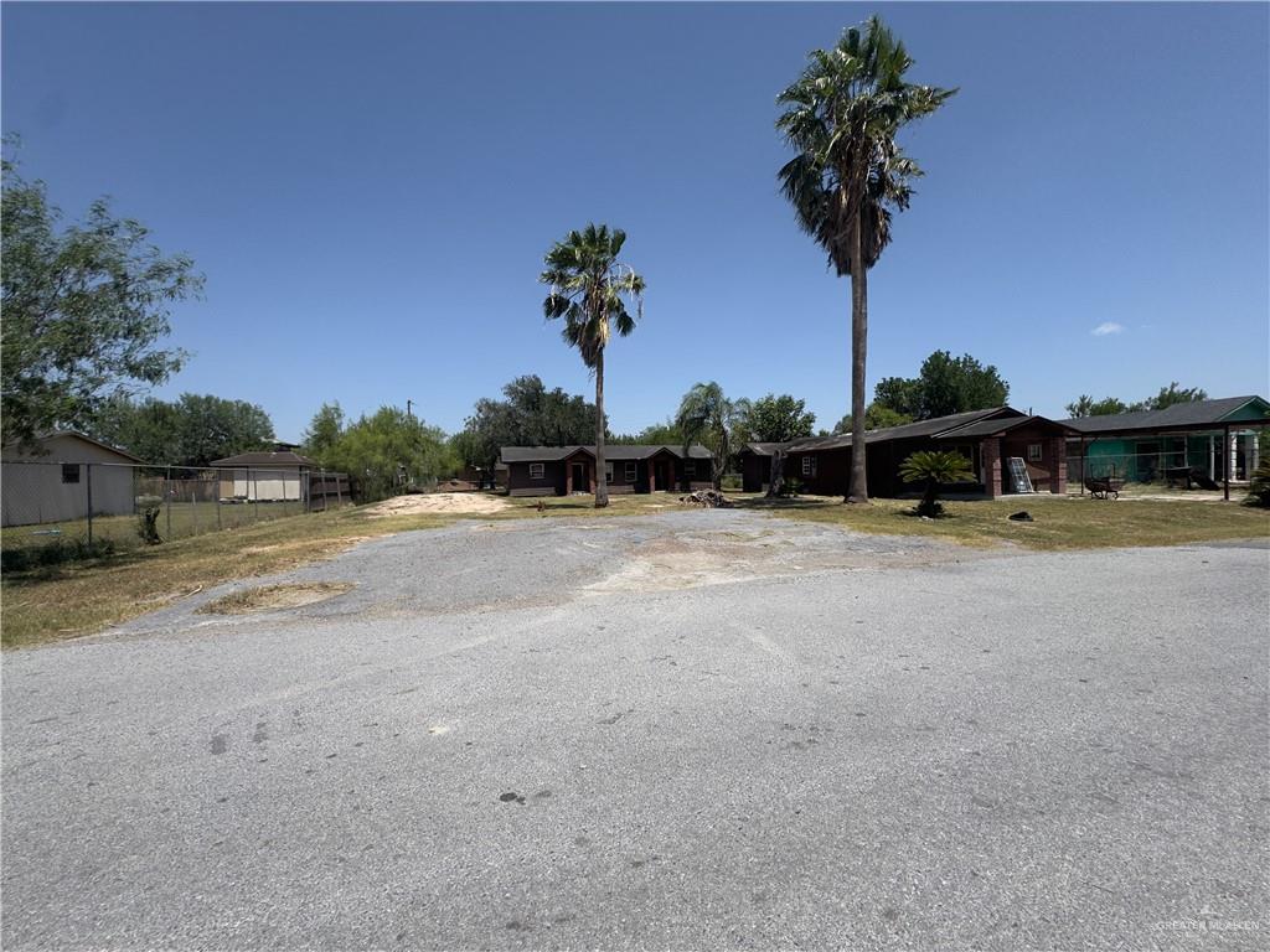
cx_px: 635
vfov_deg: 85.7
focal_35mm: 14
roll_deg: +1.2
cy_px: 476
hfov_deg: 102.1
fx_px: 514
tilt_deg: -0.8
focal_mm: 2.22
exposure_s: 1/2674
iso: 50
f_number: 2.2
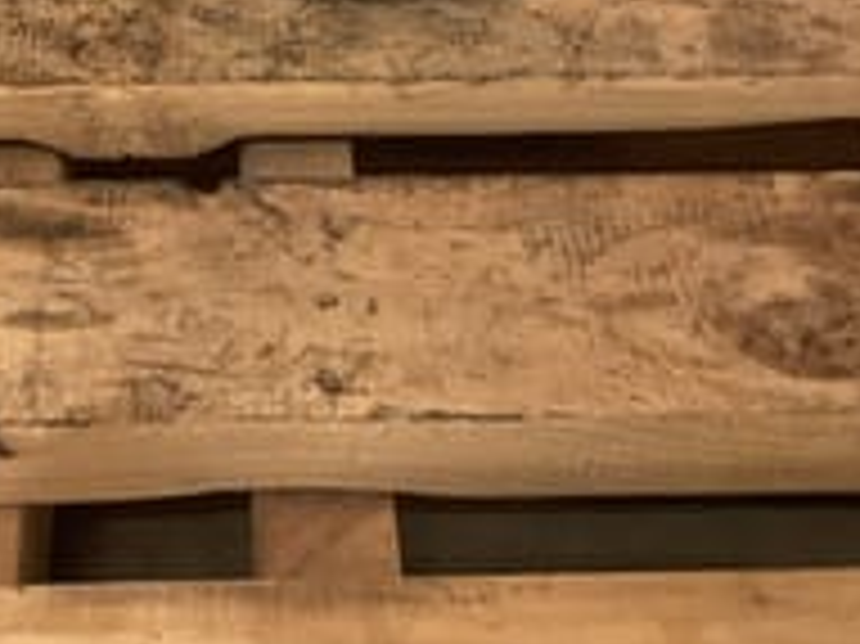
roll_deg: +1.0
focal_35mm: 76
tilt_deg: -30.0
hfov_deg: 25.3
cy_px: -155
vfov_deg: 18.2
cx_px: 207
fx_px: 1887
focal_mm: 3
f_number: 1.8
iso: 320
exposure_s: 1/30
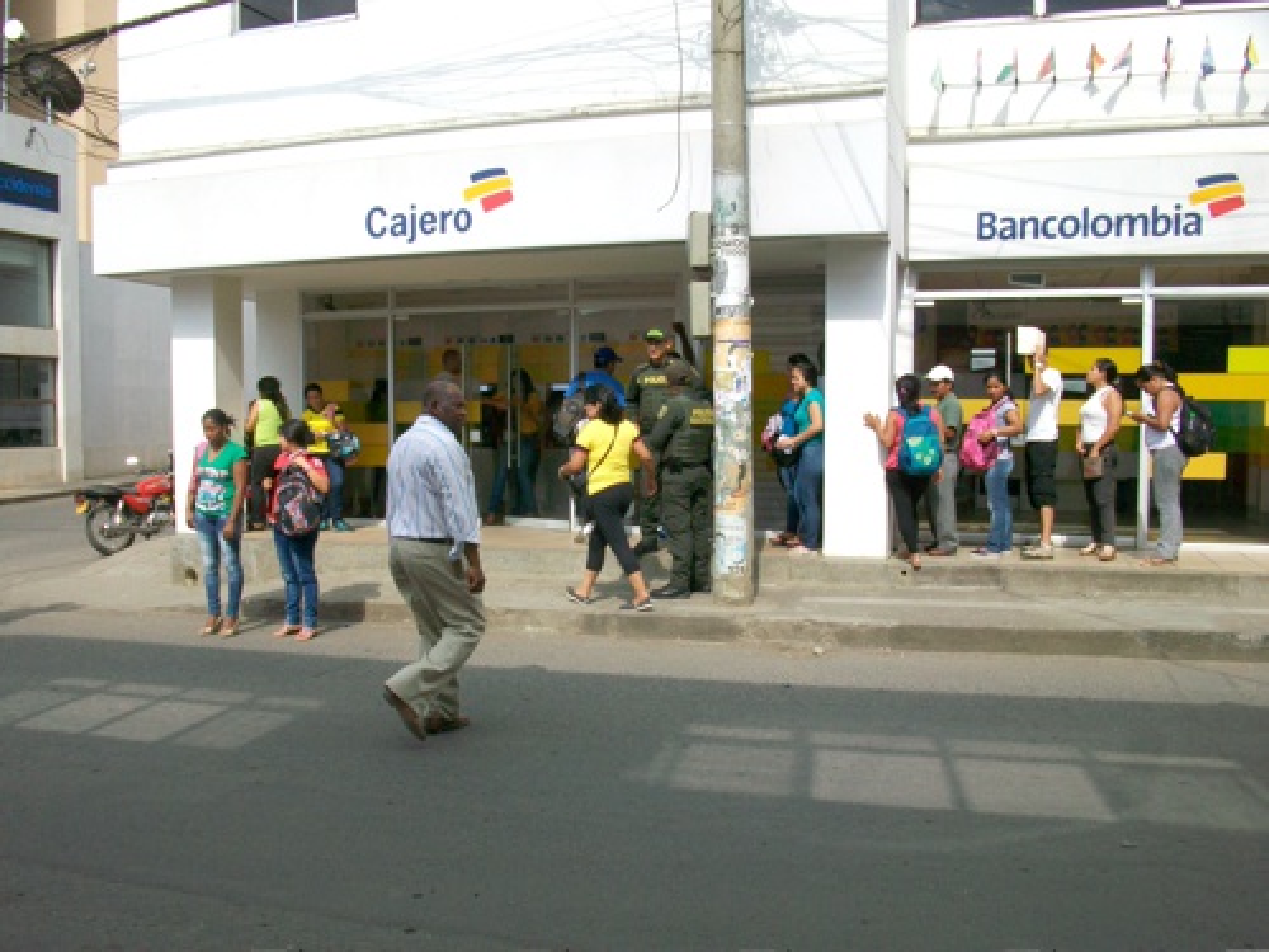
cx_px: 634
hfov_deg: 56.8
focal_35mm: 32
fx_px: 1173
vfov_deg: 44.2
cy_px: 476
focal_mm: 5.7
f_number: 5.5
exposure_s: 1/320
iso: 64
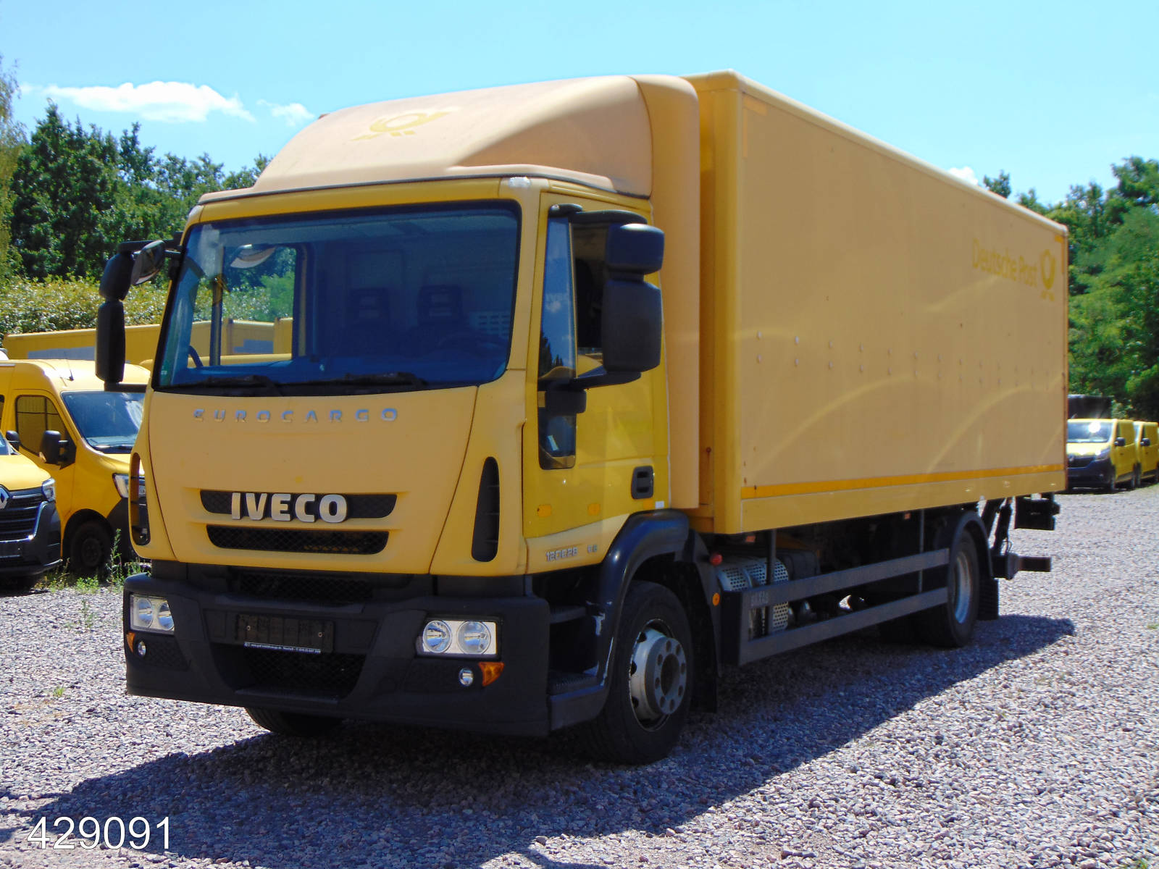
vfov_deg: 29.1
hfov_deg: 38.2
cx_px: 580
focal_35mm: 50
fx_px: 1674
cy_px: 434
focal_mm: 9
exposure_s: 1/640
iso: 80
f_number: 3.5
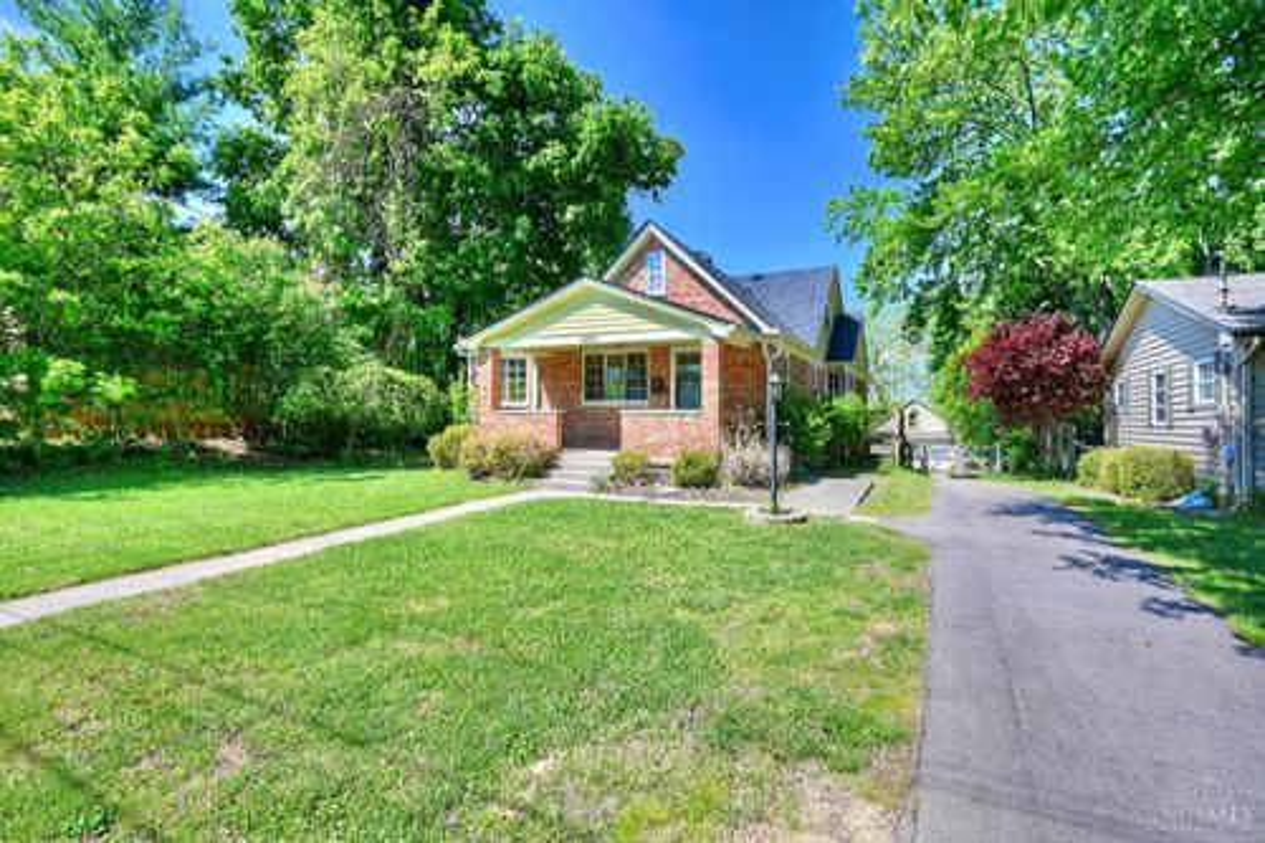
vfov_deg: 65.9
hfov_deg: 88.5
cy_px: 422
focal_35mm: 18
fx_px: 650
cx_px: 632
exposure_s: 1/40
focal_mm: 18.5
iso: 100
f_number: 11
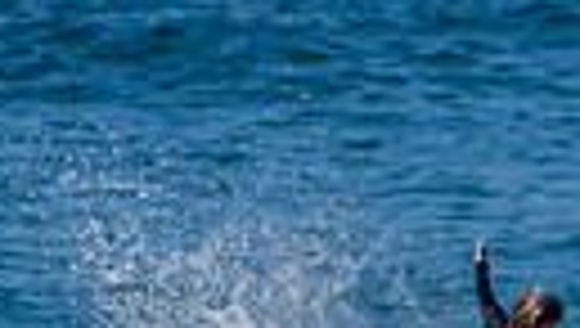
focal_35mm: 2347
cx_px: 841
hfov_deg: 0.9
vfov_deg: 0.5
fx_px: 36148
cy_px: 564
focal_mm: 500
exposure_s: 1/2000
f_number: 5.6
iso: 110
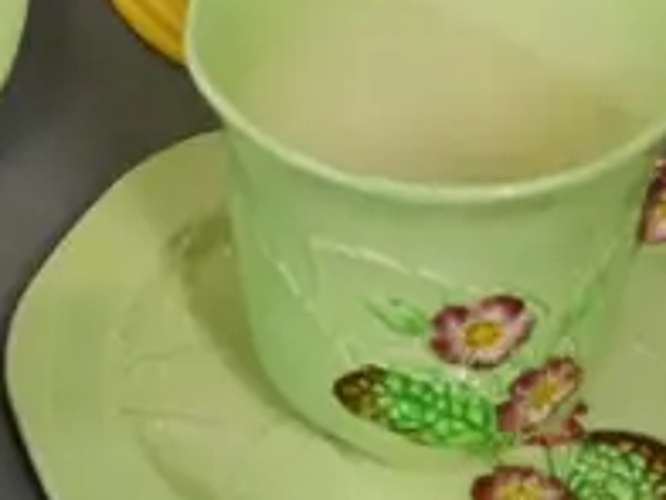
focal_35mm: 209
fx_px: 4021
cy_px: -330
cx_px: 99
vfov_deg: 7.0
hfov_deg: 9.4
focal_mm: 20
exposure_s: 1/200
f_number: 4.7
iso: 3200
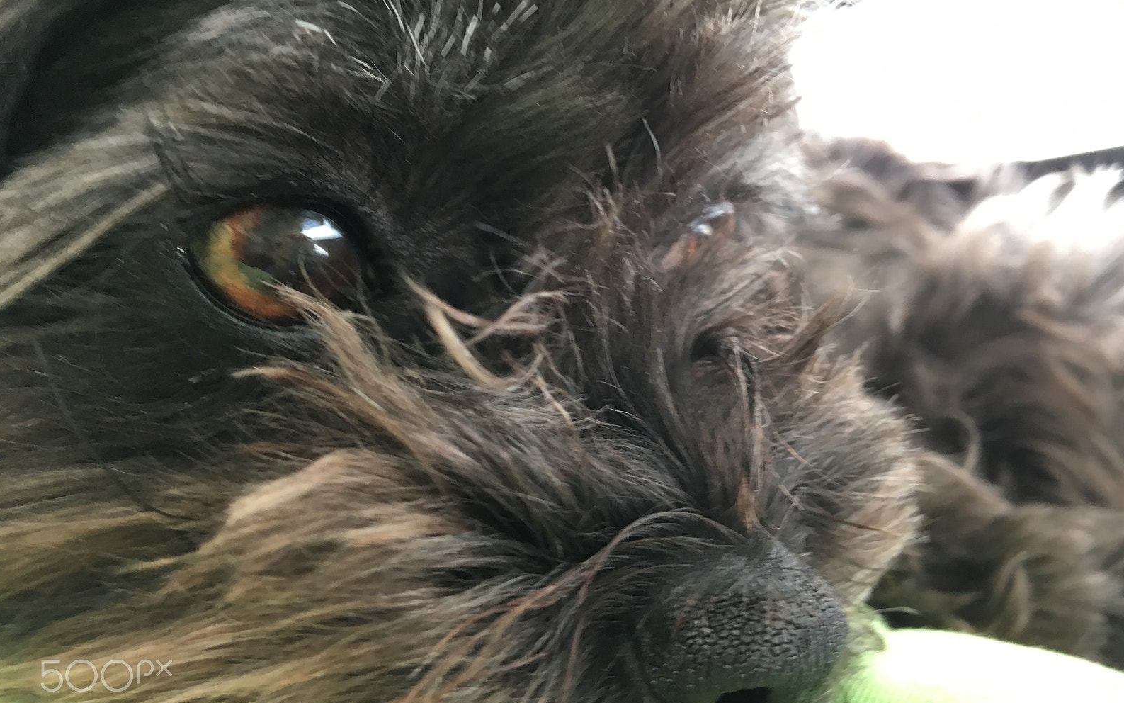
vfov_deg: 40.6
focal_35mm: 31
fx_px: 950
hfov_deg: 61.2
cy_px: 344
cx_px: 563
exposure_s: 1/33
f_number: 2.2
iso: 80
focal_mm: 4.15
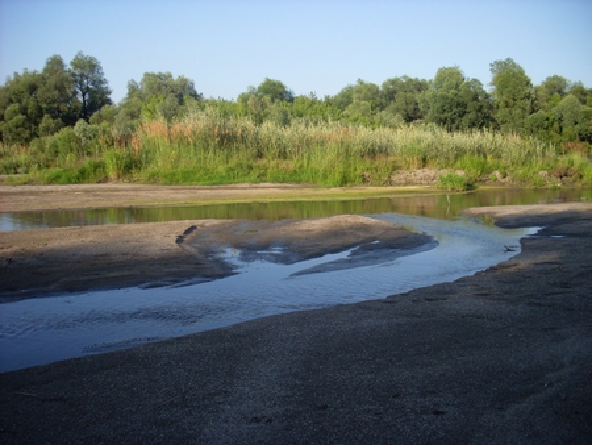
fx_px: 650
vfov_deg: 37.8
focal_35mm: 38
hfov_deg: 49.0
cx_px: 296
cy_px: 222
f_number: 7.7
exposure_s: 1/125
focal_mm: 6.3
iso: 80
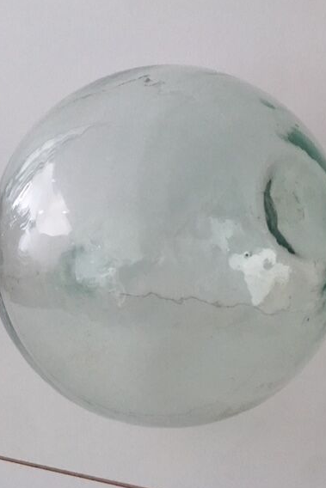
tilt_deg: -26.2
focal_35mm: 34
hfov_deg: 38.9
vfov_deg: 55.7
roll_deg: +1.3
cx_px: 171
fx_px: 462
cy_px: 217
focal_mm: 4.15
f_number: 2.2
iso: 320
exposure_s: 1/17
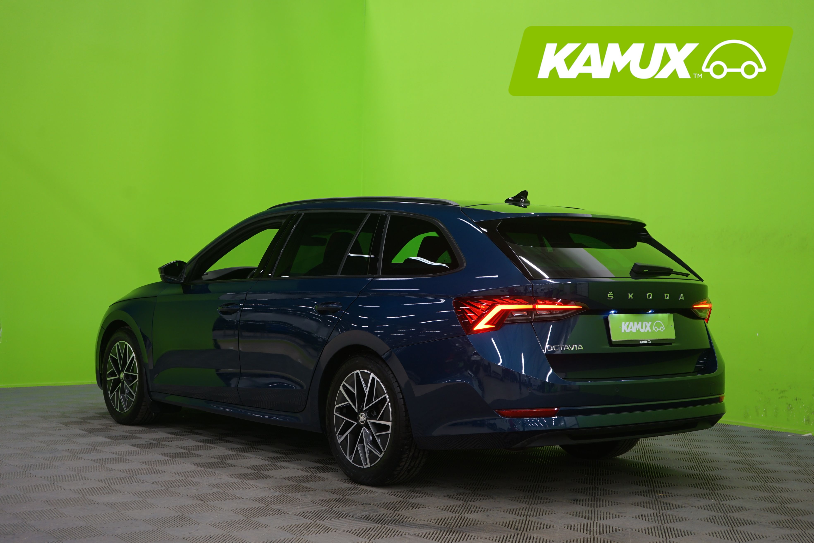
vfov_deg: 26.5
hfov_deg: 38.9
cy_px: 272
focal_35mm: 51
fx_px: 1153
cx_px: 407
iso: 400
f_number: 5
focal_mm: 51
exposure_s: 1/8
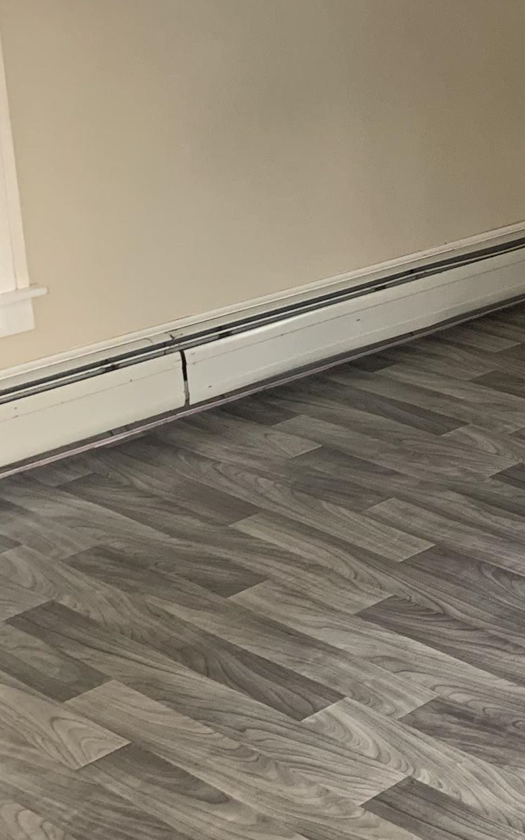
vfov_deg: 28.7
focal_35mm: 71
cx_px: 817
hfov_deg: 16.5
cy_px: 240
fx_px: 1625
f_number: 1.8
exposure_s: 1/60
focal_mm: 4.25
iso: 200
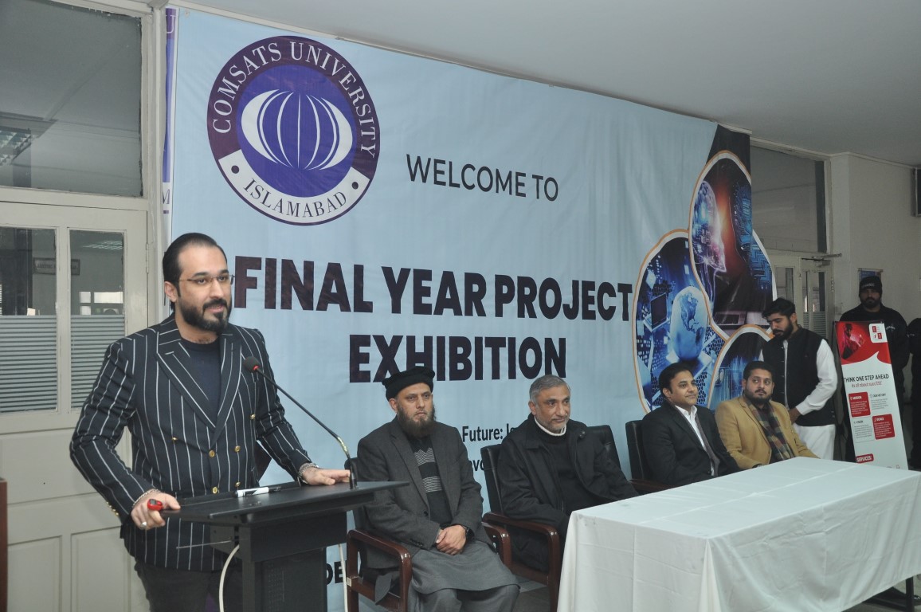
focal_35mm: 33
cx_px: 460
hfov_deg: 57.3
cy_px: 306
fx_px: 843
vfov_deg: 39.9
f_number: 5.6
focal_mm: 22
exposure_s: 1/30
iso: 640
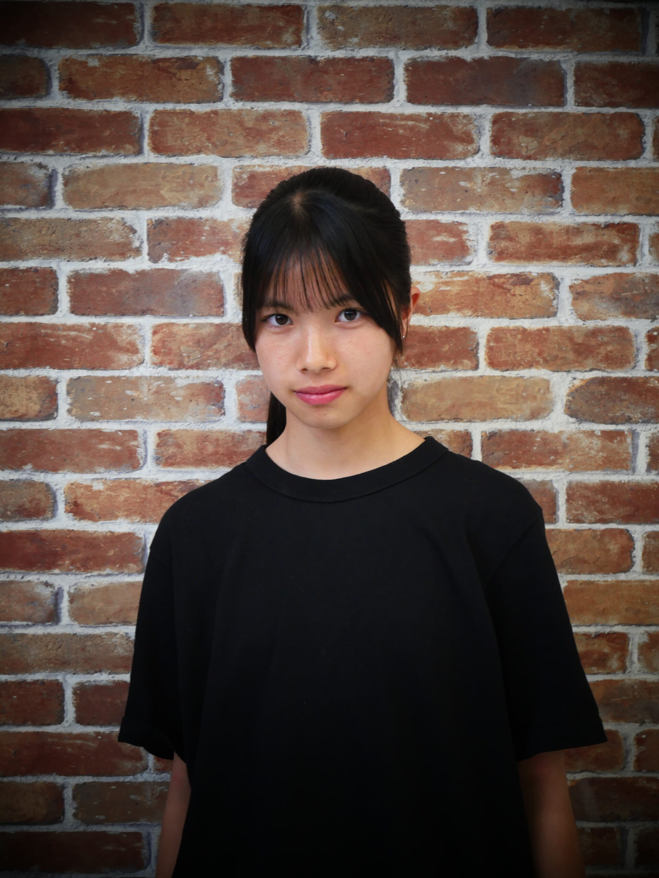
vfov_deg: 38.2
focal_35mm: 50
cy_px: 439
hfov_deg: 29.1
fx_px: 1269
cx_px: 330
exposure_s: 1/60
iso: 800
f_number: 5.1
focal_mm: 25
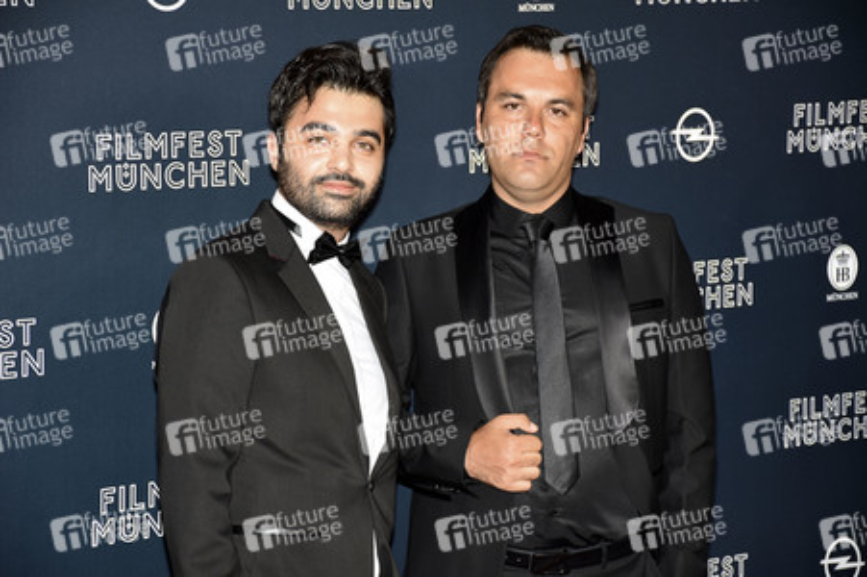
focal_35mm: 128
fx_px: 3068
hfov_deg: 16.1
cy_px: 288
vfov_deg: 10.7
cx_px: 434
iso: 500
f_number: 5.3
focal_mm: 85
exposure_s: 1/160
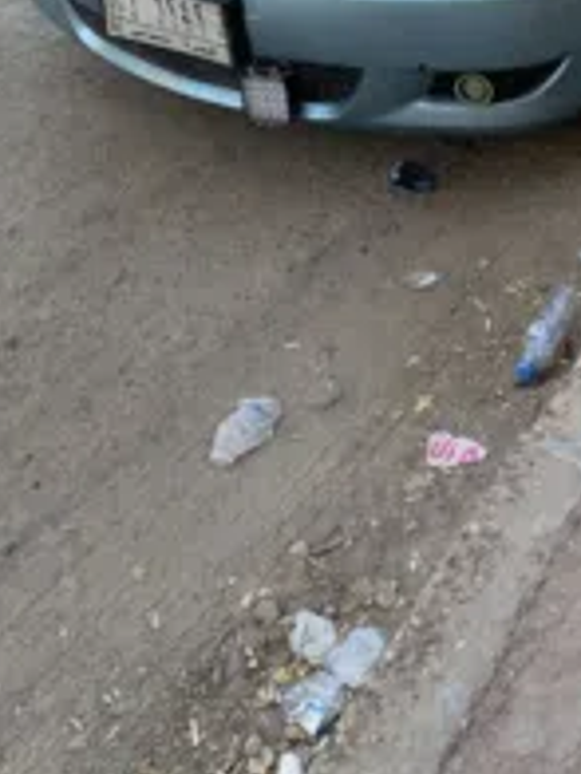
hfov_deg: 26.7
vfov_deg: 33.0
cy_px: -12
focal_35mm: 53
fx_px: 1186
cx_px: 506
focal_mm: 4.25
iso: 25
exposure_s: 1/155
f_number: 1.8
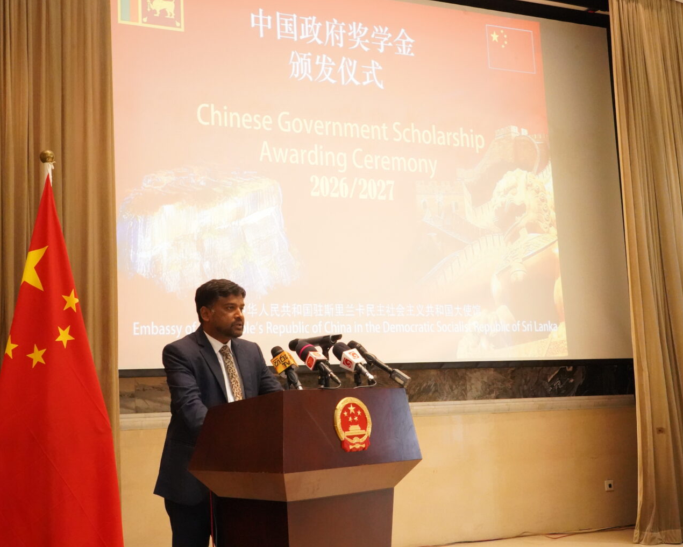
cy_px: 272
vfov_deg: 35.7
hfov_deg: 43.7
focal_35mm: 42
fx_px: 849
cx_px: 300
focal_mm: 37
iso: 16000
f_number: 16
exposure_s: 1/40
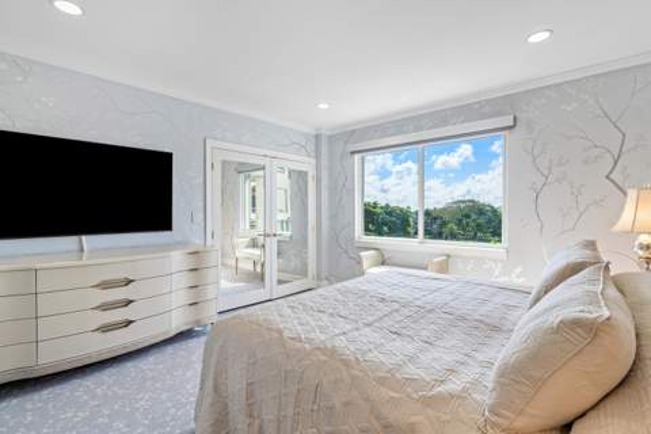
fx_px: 298
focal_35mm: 16
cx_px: 326
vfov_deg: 72.1
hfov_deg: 95.0
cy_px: 217
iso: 160
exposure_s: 1/25
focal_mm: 11
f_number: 8
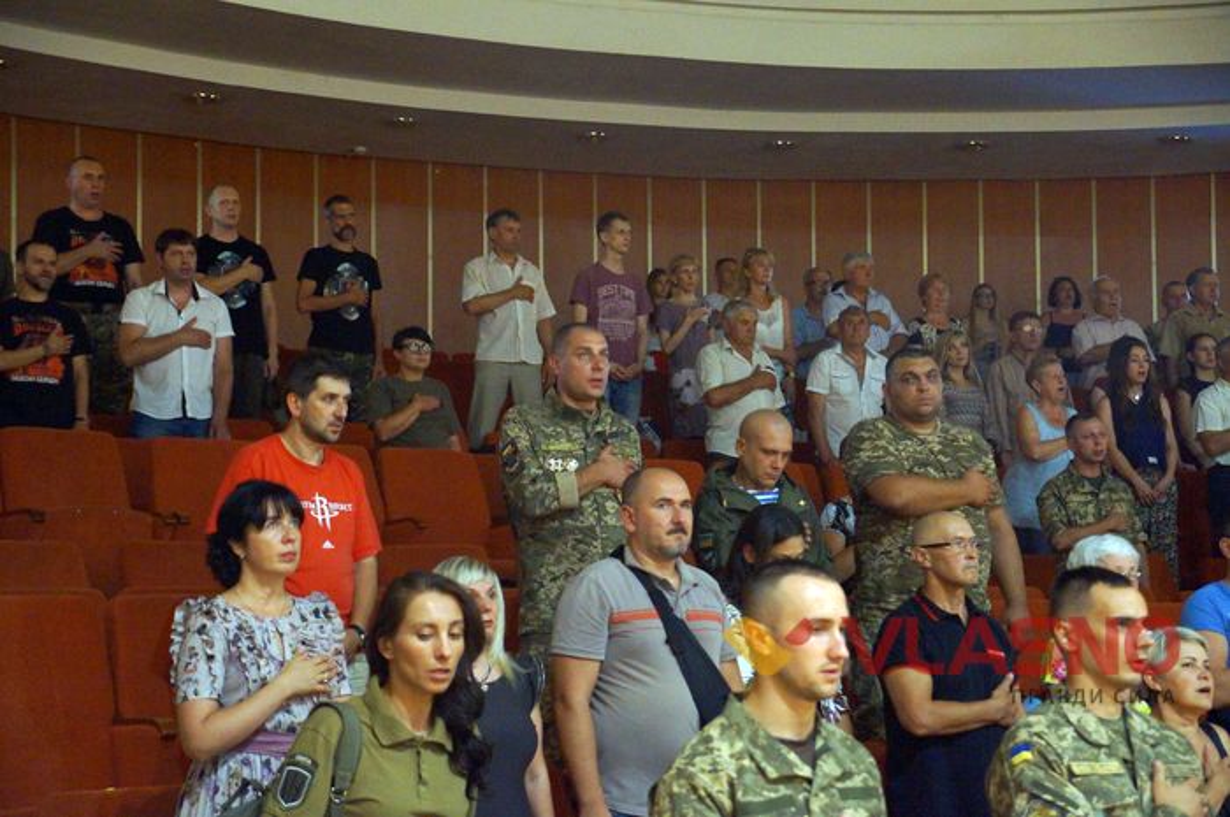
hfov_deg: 29.9
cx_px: 615
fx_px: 2304
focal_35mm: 68
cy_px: 408
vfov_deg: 20.1
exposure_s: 1/40
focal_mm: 45
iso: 3200
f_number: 4.5
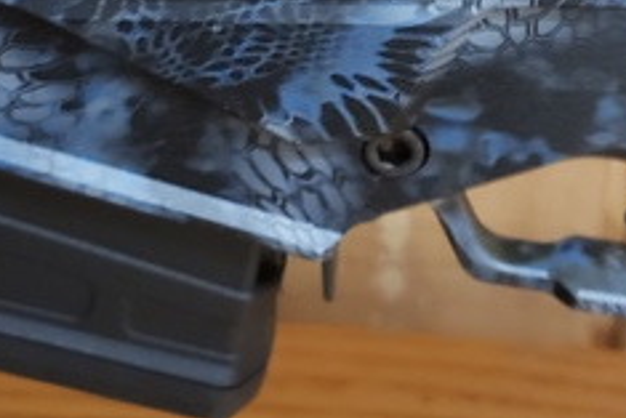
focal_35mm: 92
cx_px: 229
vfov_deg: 14.6
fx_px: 1601
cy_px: -32
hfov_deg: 22.1
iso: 250
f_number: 1.5
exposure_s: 1/10
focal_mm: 4.3
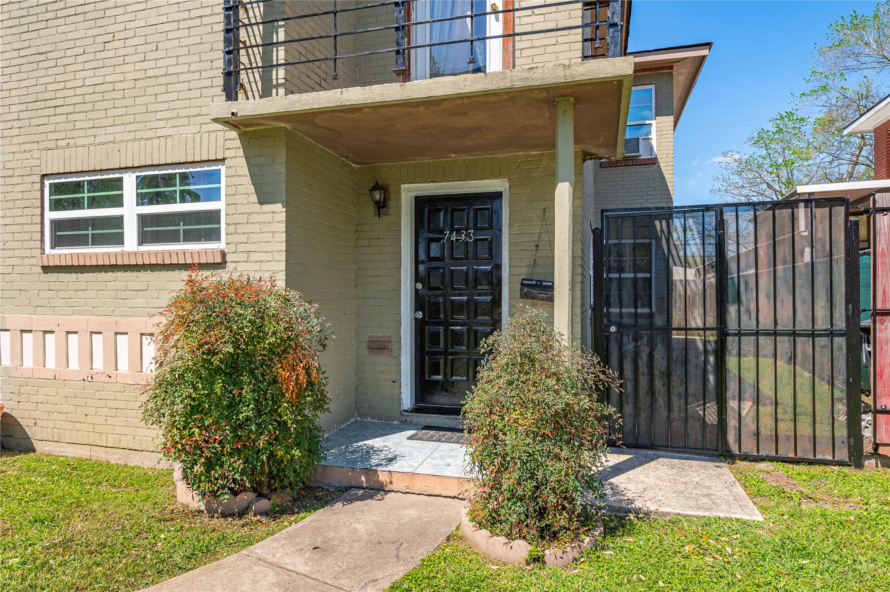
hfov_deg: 81.2
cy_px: 296
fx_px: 519
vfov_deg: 59.4
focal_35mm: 21
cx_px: 445
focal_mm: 21
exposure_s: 1/200
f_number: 11
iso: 100
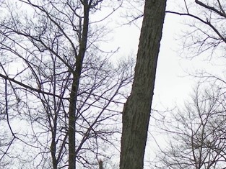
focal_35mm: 85
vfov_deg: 15.8
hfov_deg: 21.7
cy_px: 263
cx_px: 253
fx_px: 555
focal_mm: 4.6
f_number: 4
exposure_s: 1/250
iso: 64
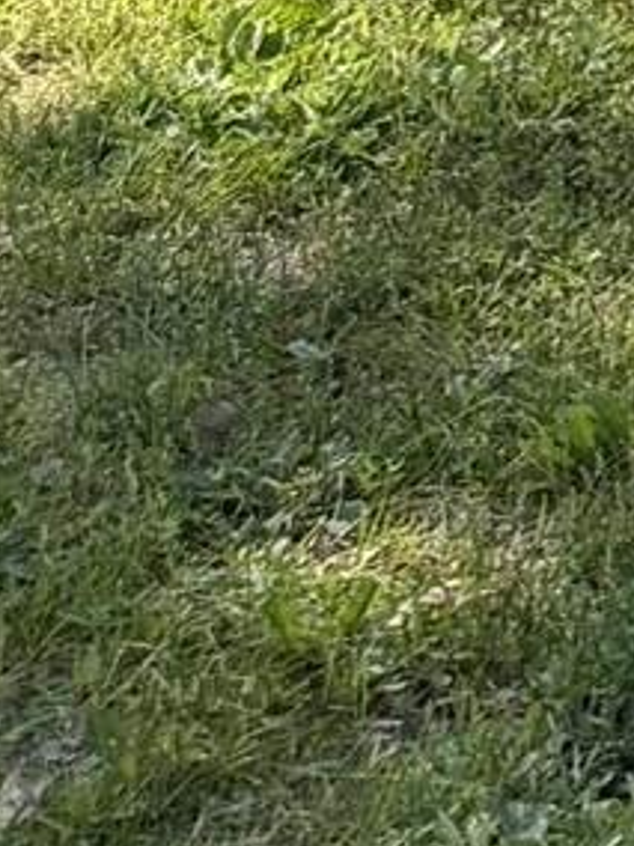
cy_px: -1603
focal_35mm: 173
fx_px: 4225
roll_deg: -3.1
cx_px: 2215
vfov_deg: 9.3
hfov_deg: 7.2
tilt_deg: -1.6
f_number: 1.78
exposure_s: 1/1855
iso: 100
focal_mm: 6.76
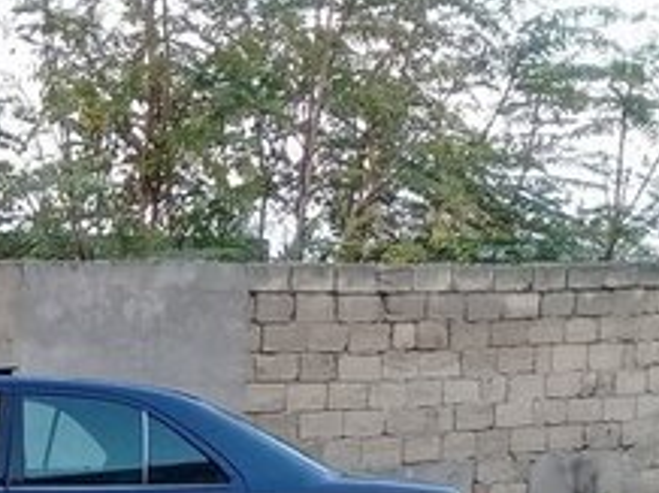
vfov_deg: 15.1
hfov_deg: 19.3
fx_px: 1788
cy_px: 603
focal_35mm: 94
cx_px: -203
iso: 80
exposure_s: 1/100
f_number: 2.2
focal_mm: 3.3
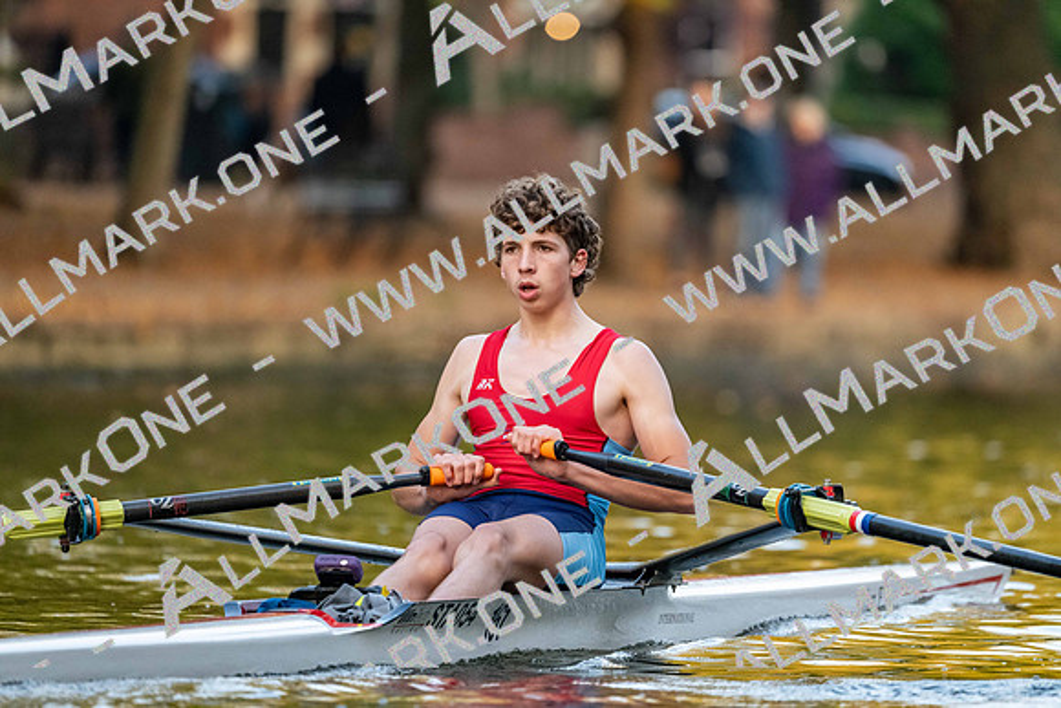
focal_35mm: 400
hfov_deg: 5.2
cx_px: 530
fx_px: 11791
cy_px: 354
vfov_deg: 3.4
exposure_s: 1/2500
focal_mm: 400
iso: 5000
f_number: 4.5
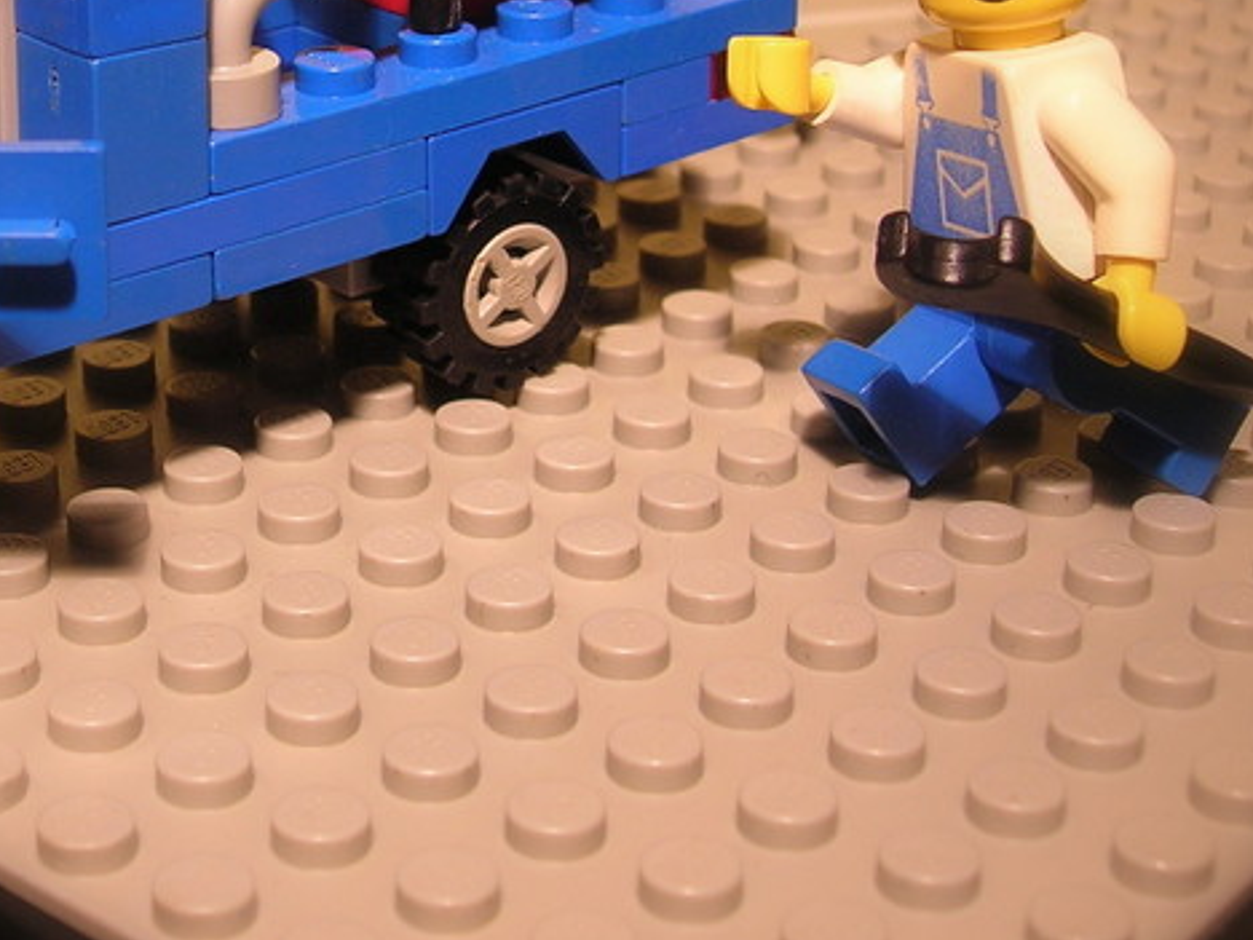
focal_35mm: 73
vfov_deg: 20.0
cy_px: 197
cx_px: 284
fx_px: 2642
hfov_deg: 26.3
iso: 50
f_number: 3
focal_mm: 6.4
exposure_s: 1/8.9
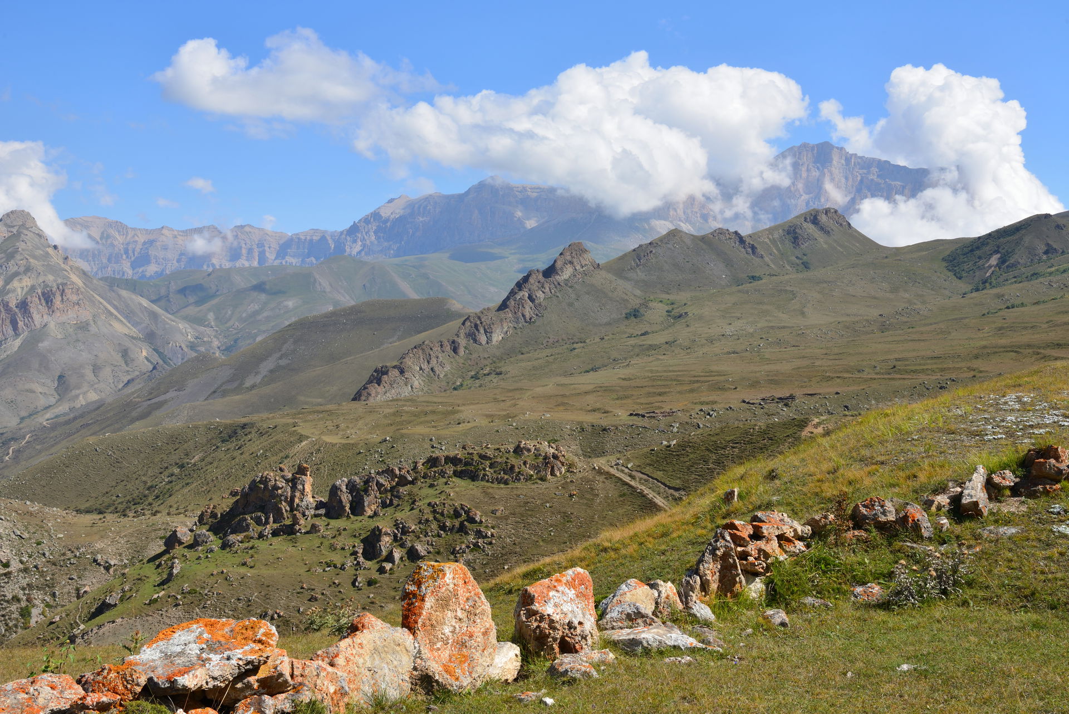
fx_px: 1337
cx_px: 534
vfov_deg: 29.9
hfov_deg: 43.6
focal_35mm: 45
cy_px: 357
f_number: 16
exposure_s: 1/125
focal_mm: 45
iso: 160
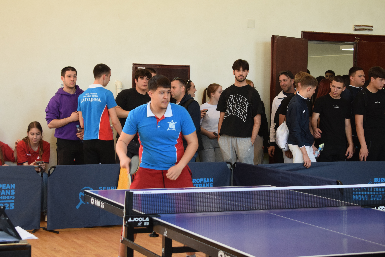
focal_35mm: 82
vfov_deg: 16.6
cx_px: 192
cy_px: 128
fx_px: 882
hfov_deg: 24.6
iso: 1000
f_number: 5.6
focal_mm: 55
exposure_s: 1/60
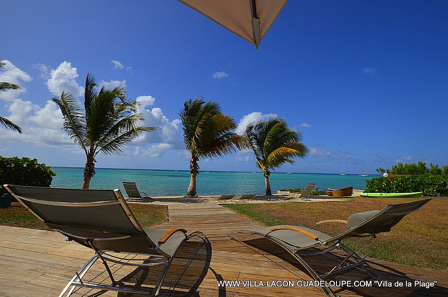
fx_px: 186
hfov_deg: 100.5
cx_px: 224
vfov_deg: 77.1
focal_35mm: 15
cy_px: 148
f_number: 10
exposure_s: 1/400
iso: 100
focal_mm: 10
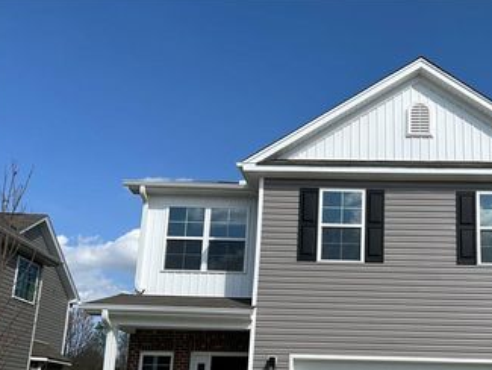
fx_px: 569
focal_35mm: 40
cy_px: 278
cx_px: 360
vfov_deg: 35.2
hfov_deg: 45.4
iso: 50
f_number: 1.5
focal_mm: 5.7
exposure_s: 1/6579
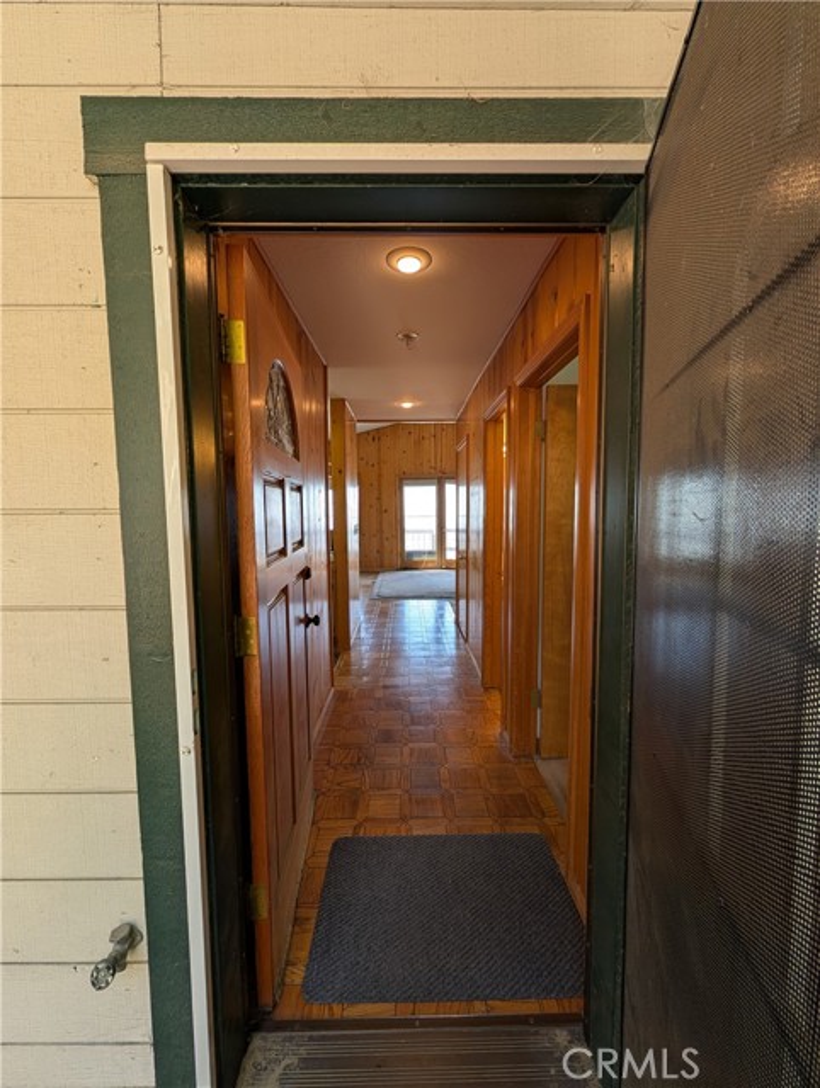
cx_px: 410
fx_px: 378
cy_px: 544
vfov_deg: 110.5
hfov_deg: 94.6
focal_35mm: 12
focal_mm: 2.02
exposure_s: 1/152
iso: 52
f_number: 1.7
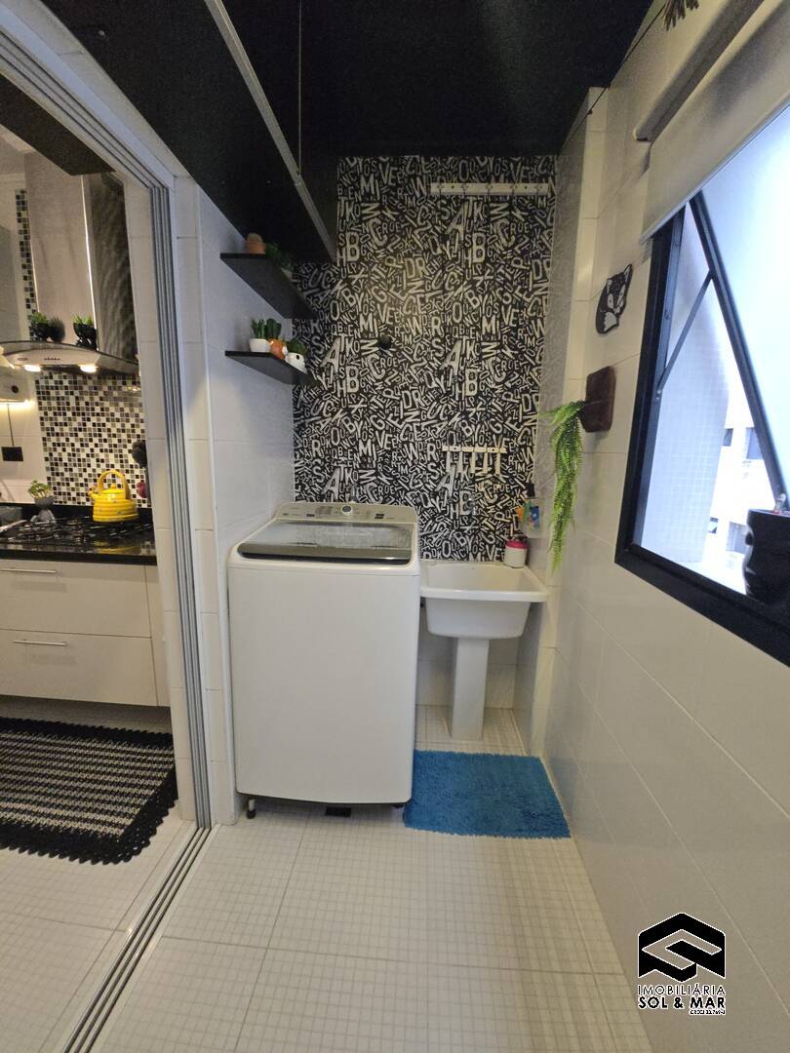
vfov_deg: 106.2
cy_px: 526
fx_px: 396
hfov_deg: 89.9
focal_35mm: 13
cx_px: 395
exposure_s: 1/60
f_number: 2.2
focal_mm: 1.7
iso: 200
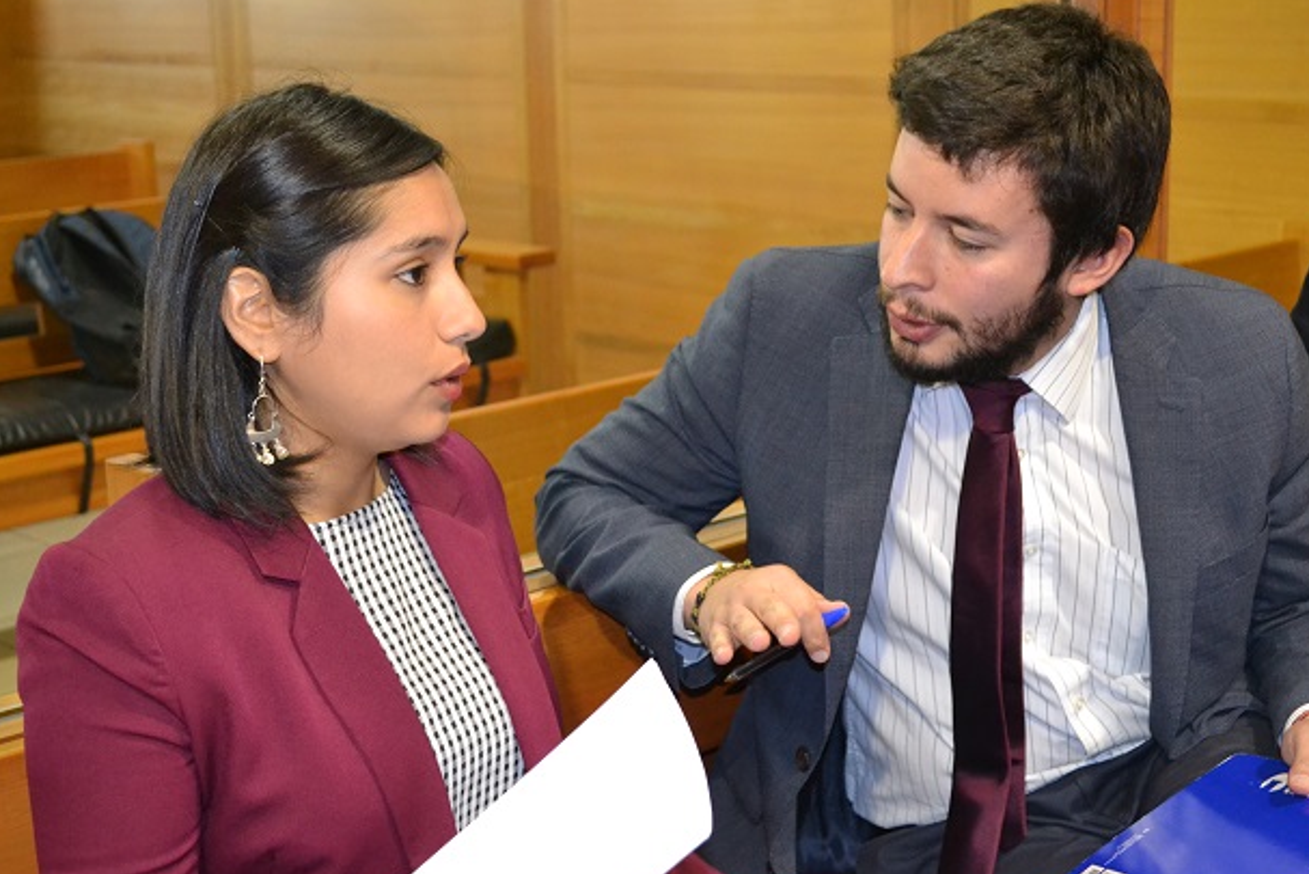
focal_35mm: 61
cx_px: 660
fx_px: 2218
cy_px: 433
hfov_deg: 32.9
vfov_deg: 22.3
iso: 2800
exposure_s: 1/60
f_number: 5
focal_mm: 38
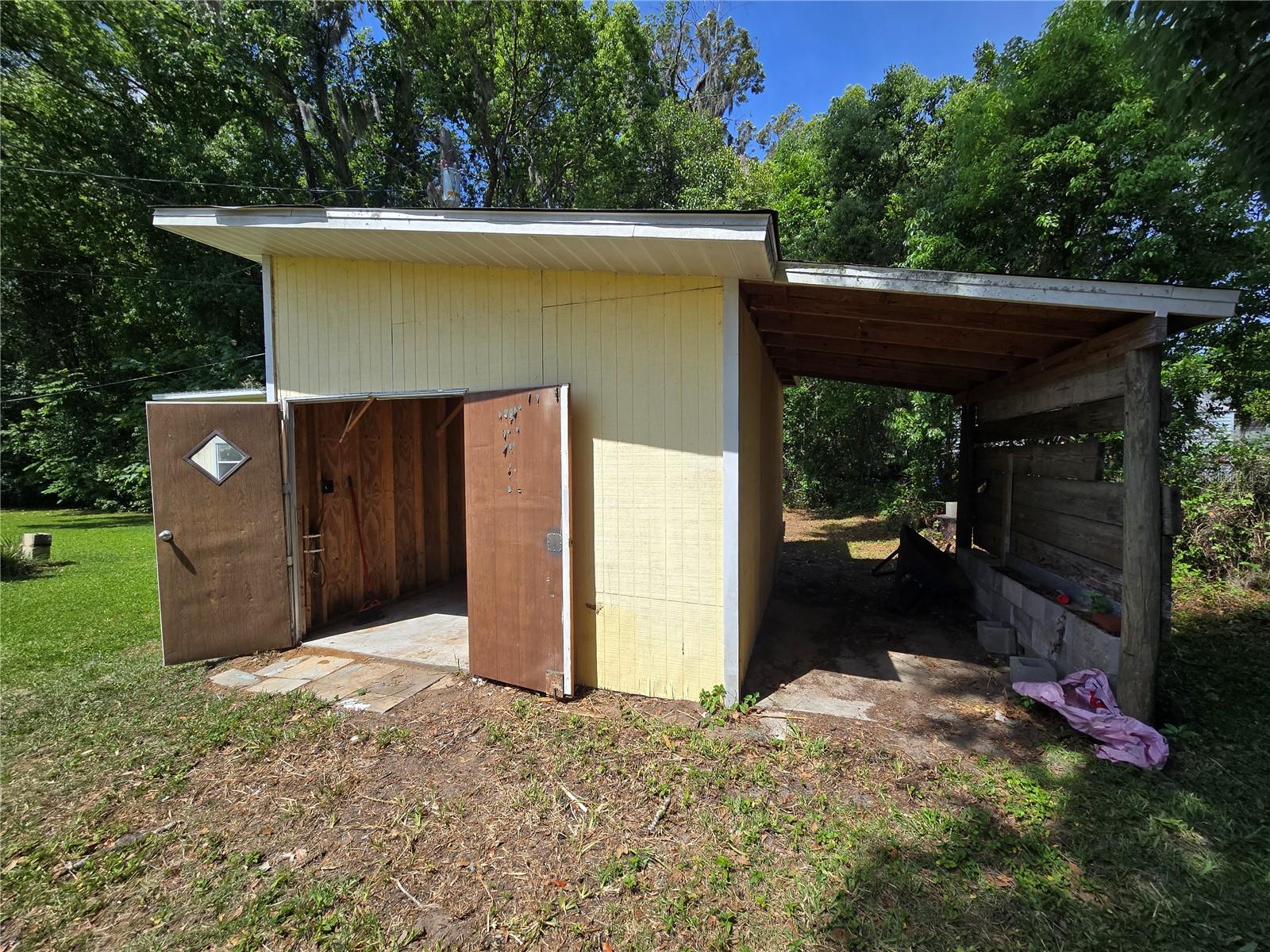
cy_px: 476
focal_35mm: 13
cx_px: 635
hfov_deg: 106.2
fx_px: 477
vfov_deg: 89.9
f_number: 2.2
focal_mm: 2.2
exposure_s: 1/1814
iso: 50
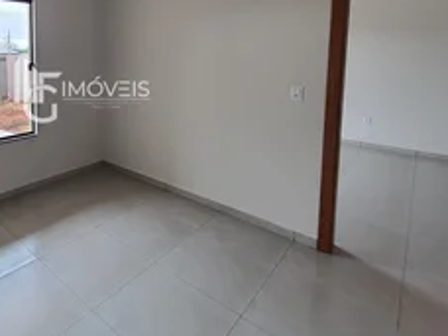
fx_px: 285
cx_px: 83
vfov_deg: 58.3
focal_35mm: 22
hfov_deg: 68.2
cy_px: 89
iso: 64
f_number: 2.2
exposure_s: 1/50
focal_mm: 1.74
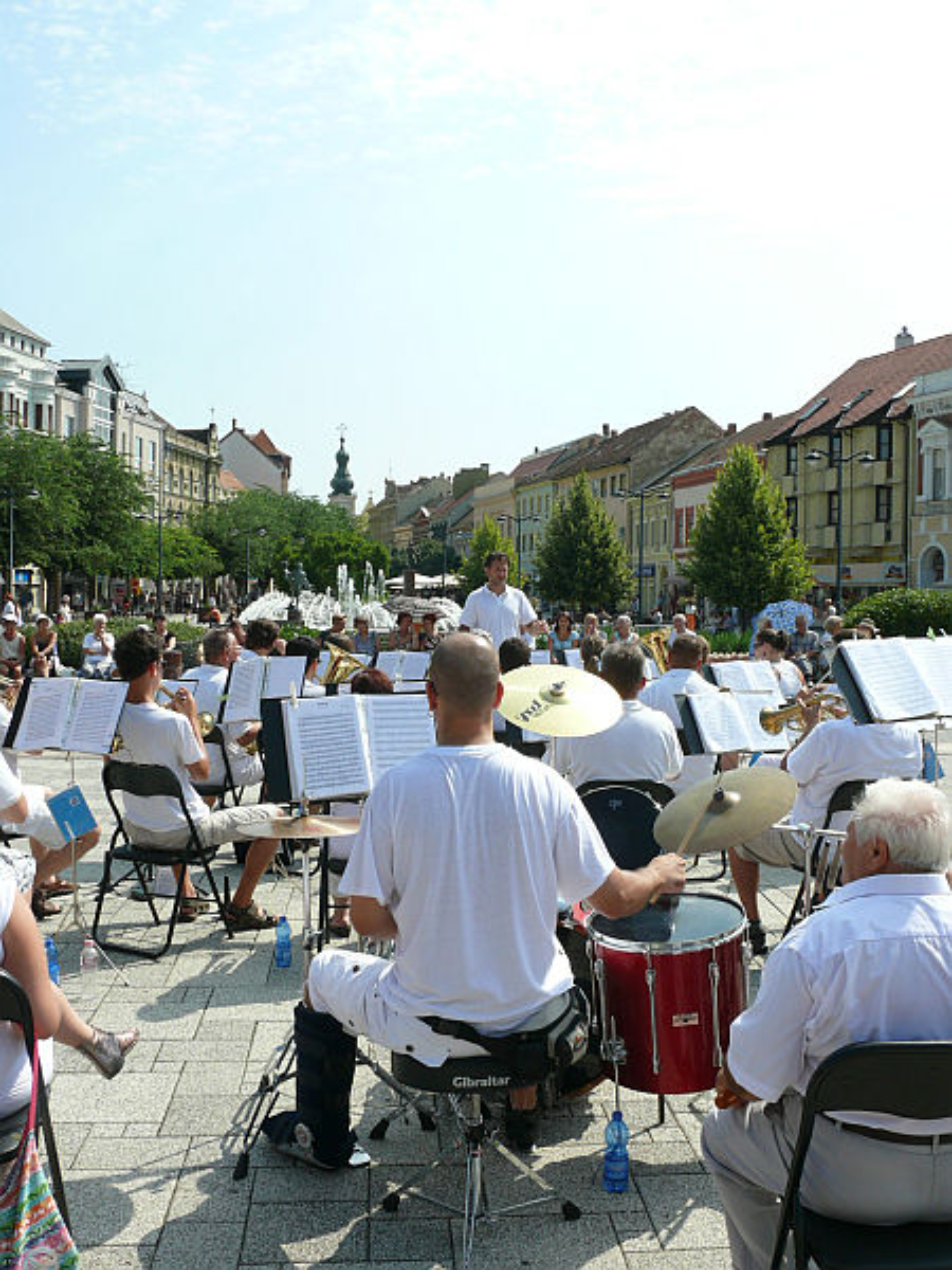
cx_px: 476
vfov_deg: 52.6
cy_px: 635
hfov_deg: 40.7
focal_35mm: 35
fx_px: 1283
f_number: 5.6
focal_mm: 7.4
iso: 100
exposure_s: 1/500
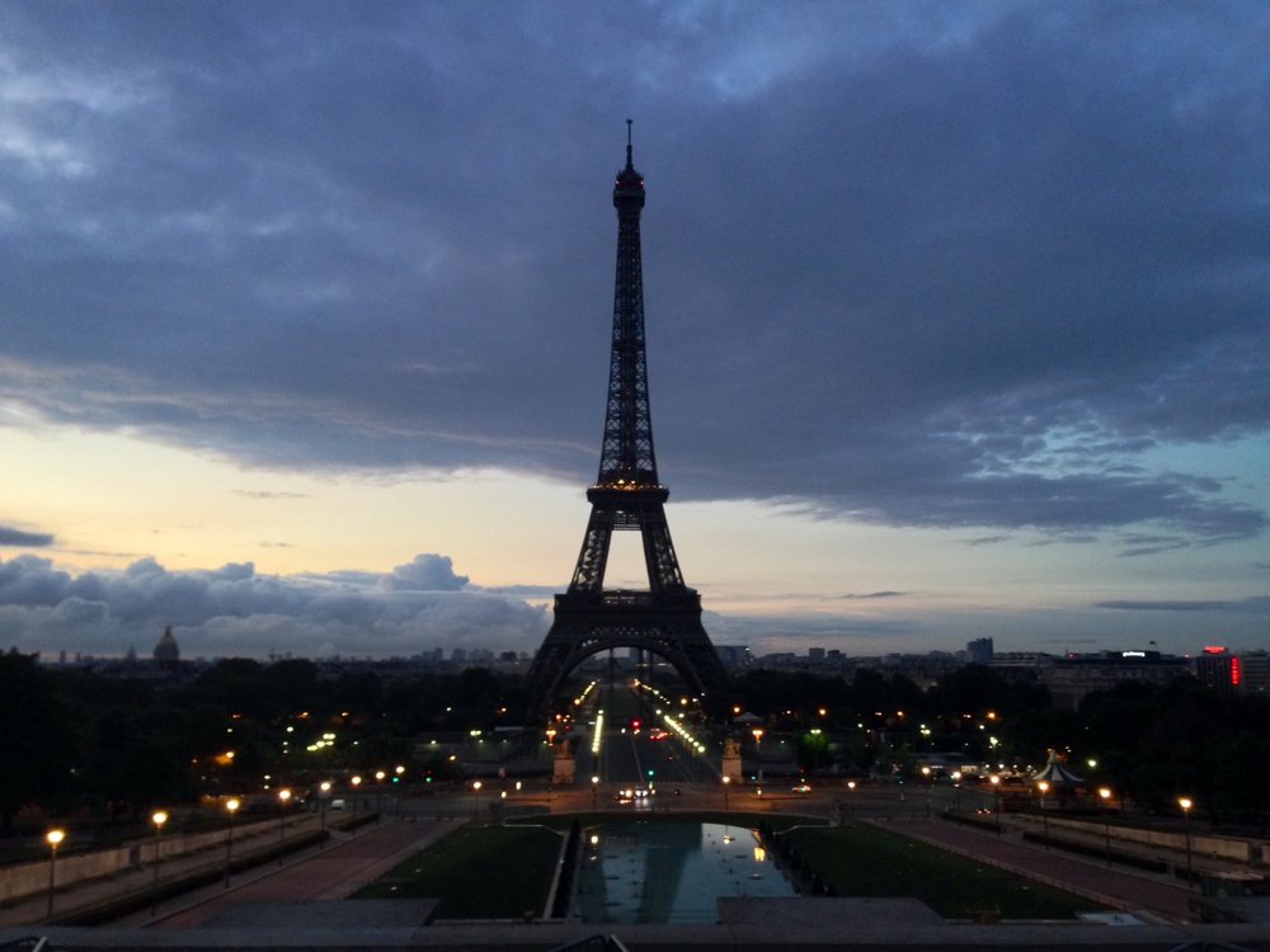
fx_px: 1211
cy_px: 476
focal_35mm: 33
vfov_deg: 42.9
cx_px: 635
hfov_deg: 55.4
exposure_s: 1/20
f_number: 2.4
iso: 200
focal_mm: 4.12
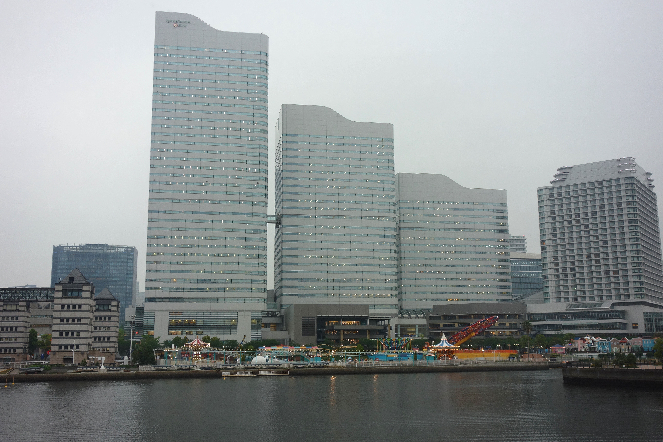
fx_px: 700
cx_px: 332
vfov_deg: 35.1
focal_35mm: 38
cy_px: 221
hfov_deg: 50.7
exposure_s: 1/100
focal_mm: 14.23
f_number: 3.5
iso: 125
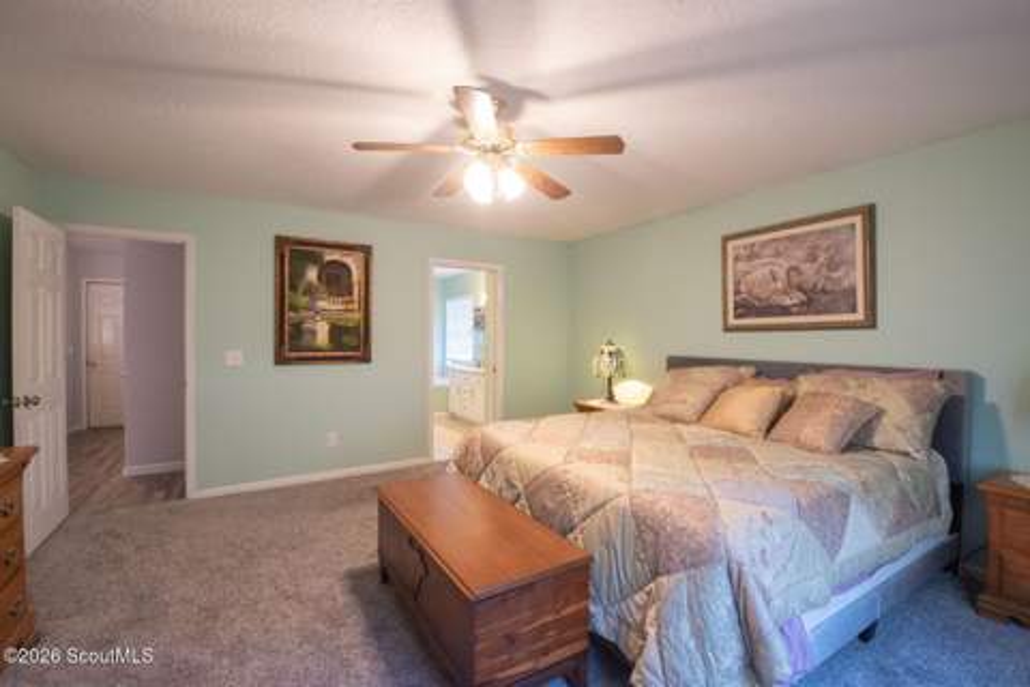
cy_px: 344
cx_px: 515
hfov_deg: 100.4
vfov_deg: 77.3
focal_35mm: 15
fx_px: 429
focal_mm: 10
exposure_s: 1/10
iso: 1250
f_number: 8
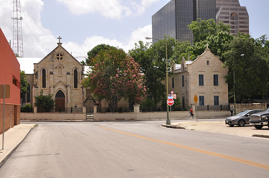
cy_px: 89
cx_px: 134
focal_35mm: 45
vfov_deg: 29.8
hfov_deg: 43.7
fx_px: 336
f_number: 8
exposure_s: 1/200
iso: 200
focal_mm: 30
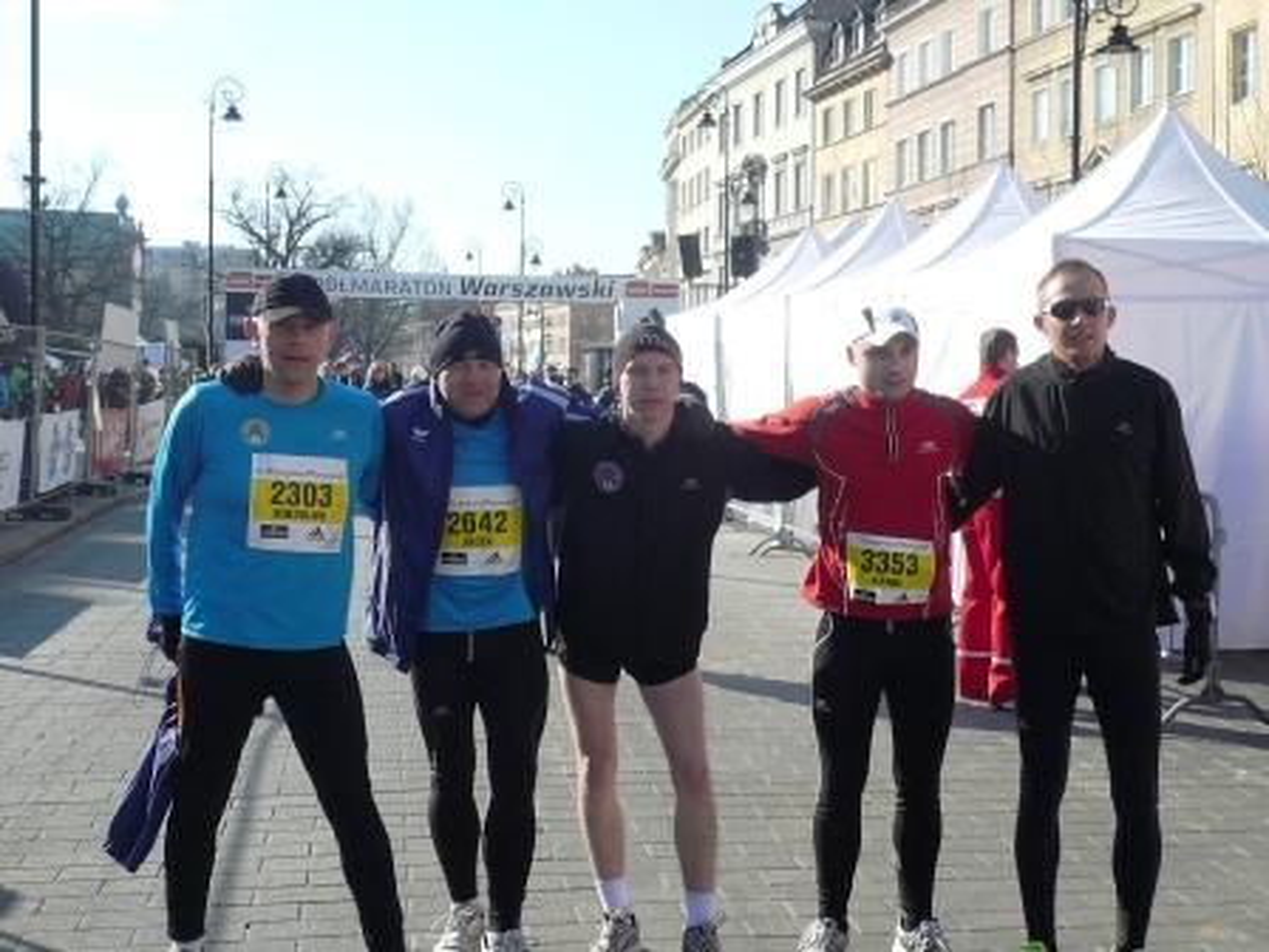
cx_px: 634
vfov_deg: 32.2
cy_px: 476
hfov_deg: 42.1
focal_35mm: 45
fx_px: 1650
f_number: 3.1
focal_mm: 6.1
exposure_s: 1/800
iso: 100
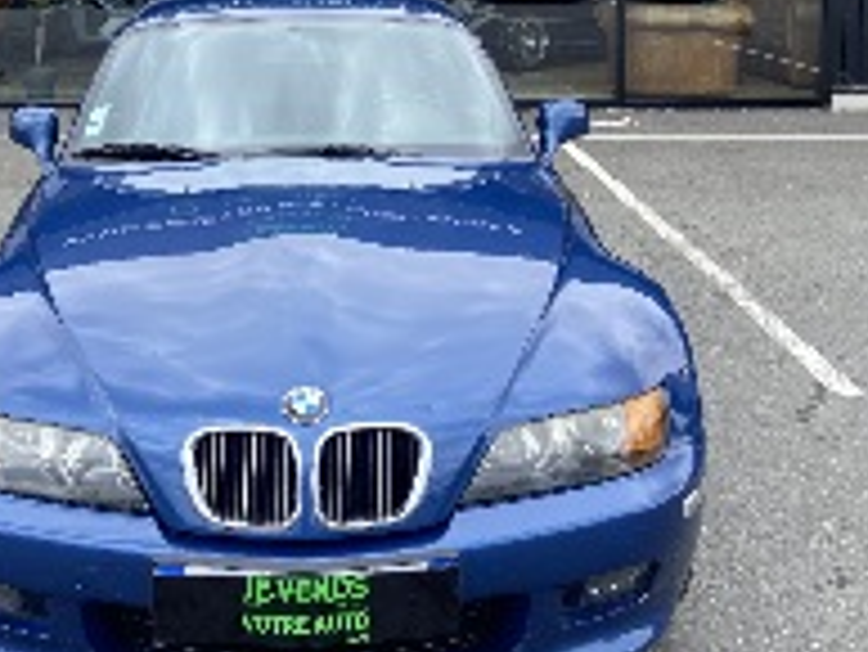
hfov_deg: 34.1
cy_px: 63
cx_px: 301
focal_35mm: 56
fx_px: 1405
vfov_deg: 25.3
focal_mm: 4.25
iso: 32
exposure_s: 1/810
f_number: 1.8
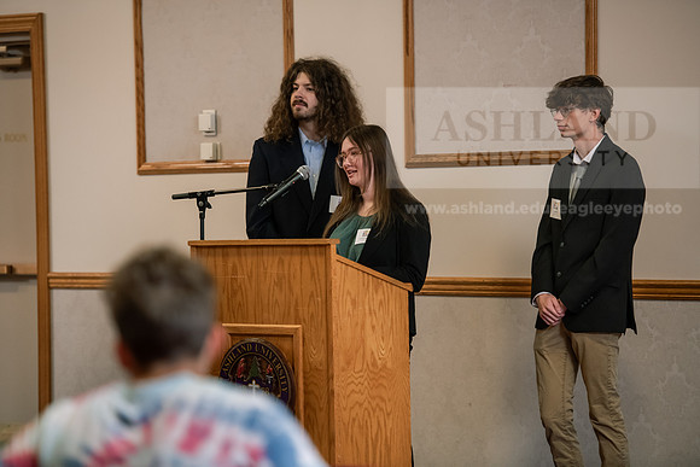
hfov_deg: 13.2
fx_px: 3014
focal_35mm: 155
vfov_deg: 8.9
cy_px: 234
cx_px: 350
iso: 2000
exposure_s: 1/200
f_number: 3.2
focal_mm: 155
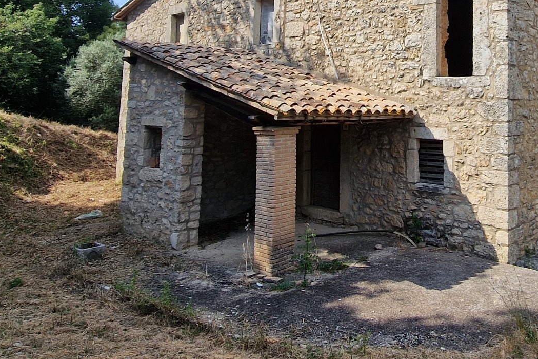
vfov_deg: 37.4
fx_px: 493
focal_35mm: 33
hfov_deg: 54.2
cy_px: 36
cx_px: 412
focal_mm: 2.2
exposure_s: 1/1584
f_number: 2.2
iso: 50
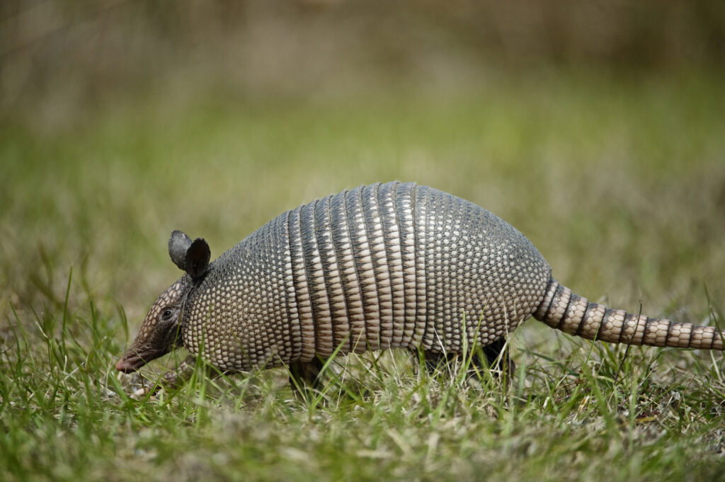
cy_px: 241
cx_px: 362
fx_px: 8049
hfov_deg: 5.2
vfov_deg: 3.4
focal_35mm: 400
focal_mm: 400
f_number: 4
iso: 400
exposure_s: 1/3200
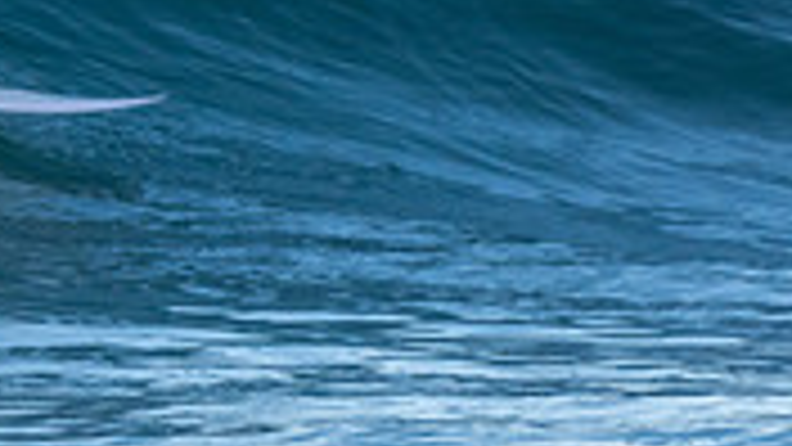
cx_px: -22
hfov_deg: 0.8
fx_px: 54245
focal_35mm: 2583
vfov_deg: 0.5
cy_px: -191
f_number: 5.6
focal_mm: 500
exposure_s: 1/1600
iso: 1100
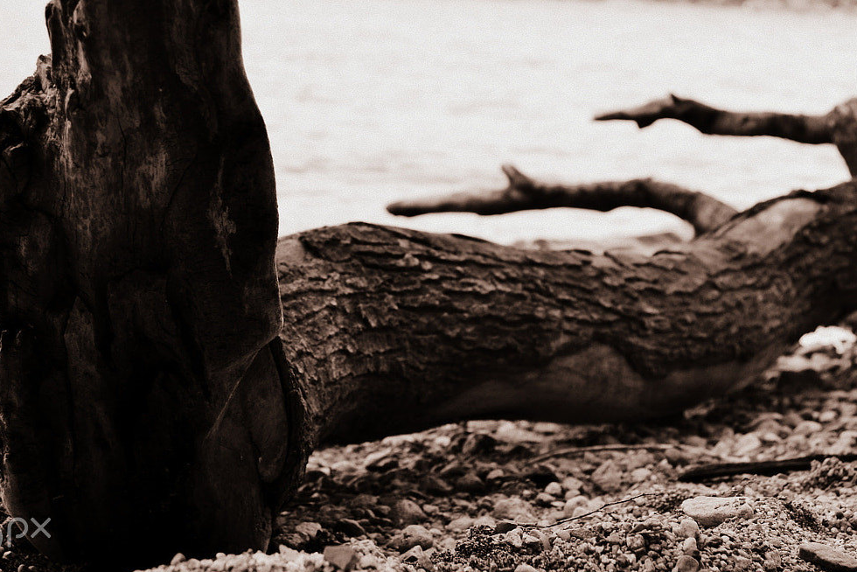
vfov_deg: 14.7
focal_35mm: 93
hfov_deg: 21.9
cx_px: 533
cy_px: 186
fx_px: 2214
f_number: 6.3
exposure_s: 1/160
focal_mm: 38
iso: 100
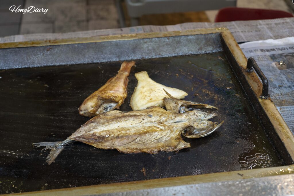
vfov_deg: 22.6
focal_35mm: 60
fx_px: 490
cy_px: 98
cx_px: 147
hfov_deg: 33.4
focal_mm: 60
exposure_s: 1/160
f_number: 5.6
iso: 1600
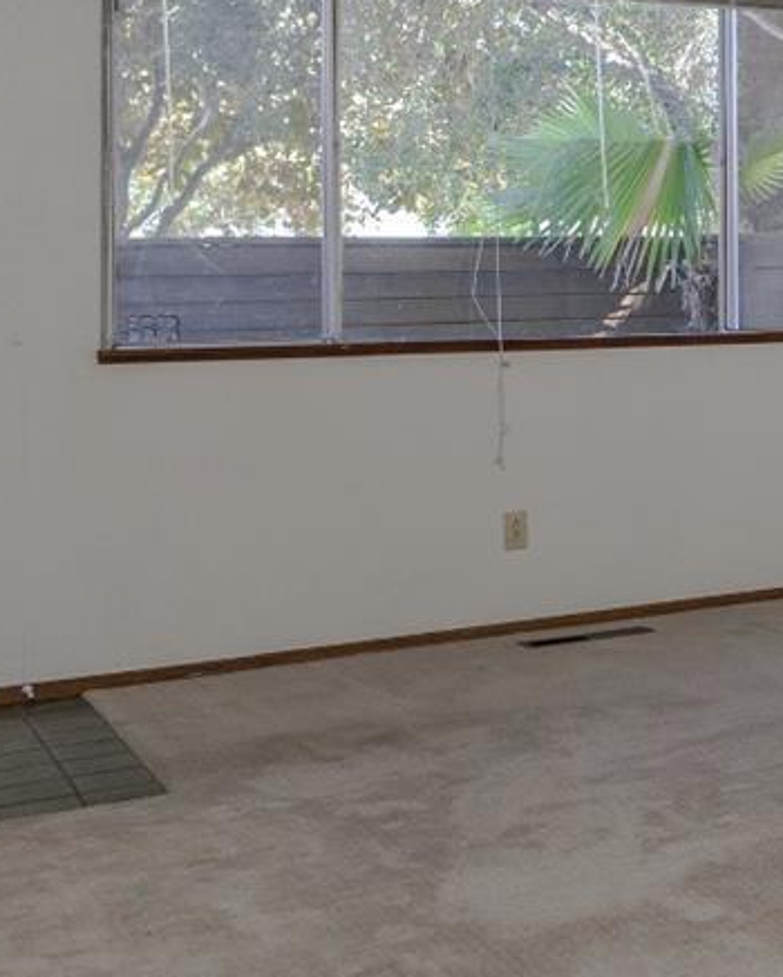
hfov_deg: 22.1
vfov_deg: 31.9
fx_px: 1679
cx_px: 1145
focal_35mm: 58
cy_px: 250
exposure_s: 1/10
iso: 100
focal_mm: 12
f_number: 5
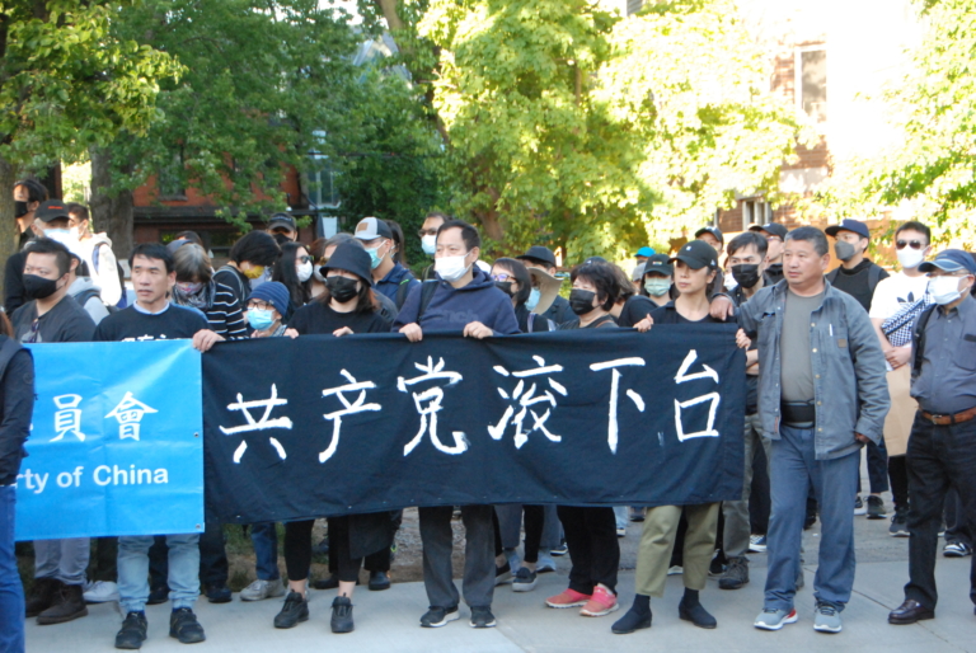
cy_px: 326
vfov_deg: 17.5
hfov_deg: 26.0
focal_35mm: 78
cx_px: 488
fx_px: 2117
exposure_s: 1/200
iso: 1250
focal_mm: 52
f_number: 7.1
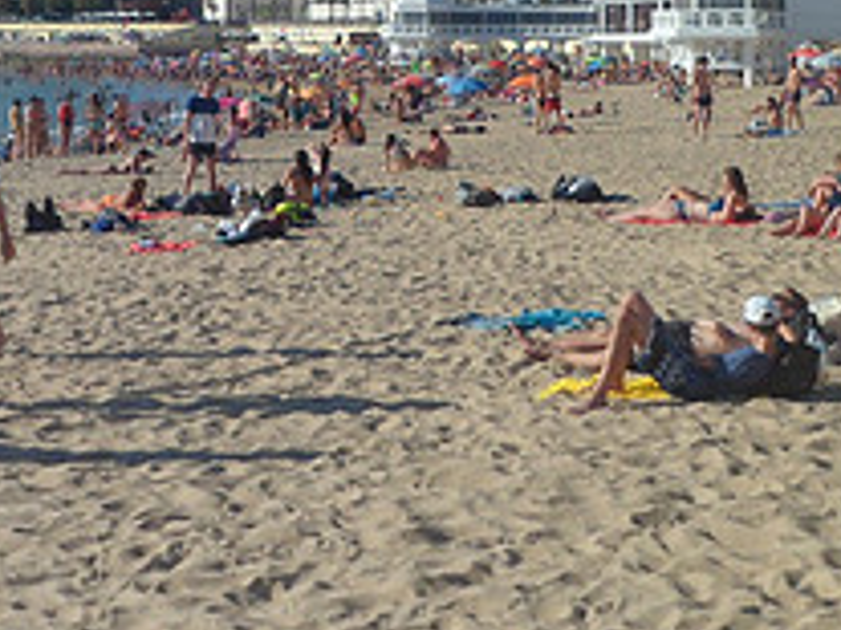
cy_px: -226
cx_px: 288
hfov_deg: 26.6
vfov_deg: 18.5
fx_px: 1773
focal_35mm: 73
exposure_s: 1/180
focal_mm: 4.9
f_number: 9.4
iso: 80
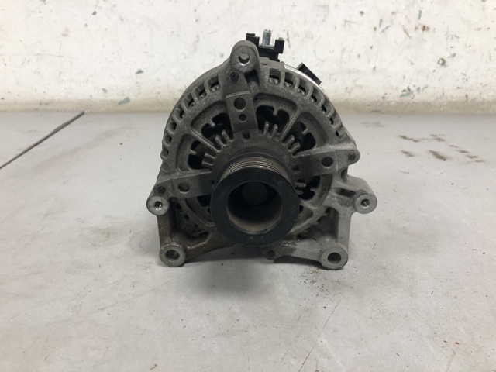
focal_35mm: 28
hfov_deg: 63.4
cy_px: 186
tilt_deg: -24.7
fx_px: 401
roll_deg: -0.1
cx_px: 248
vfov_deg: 49.7
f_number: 1.8
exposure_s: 1/33
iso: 40
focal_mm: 4
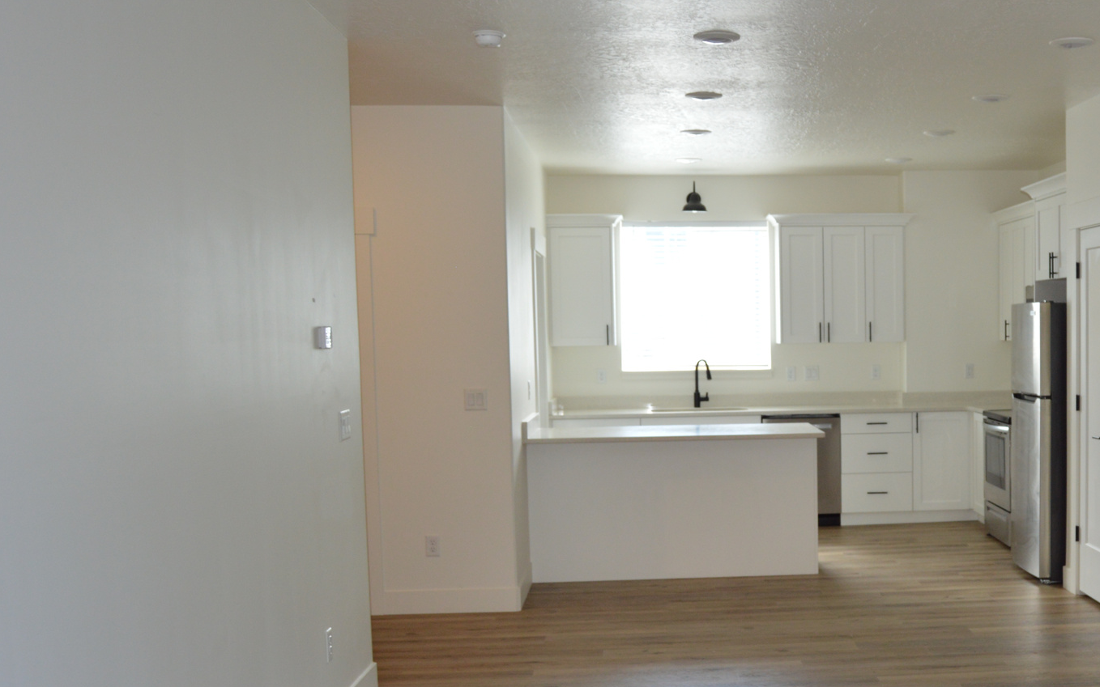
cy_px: 452
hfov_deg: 44.0
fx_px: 1312
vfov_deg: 29.2
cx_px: 826
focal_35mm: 44
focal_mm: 19
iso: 400
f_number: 4
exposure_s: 1/100
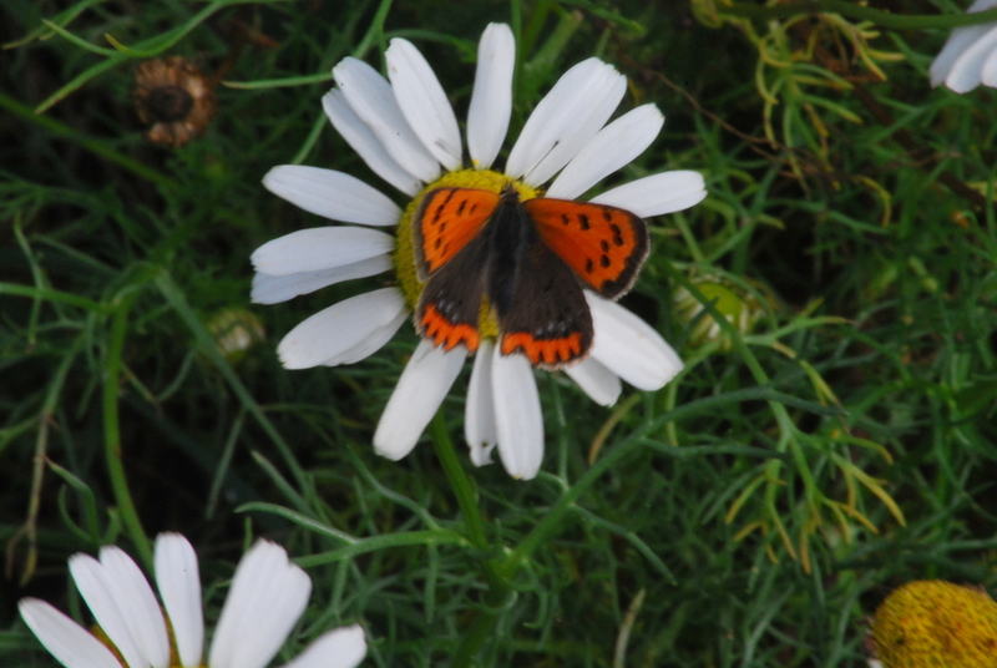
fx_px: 12481
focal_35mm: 450
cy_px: 334
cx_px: 498
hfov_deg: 4.6
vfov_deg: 3.1
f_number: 45
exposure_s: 1/30
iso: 450
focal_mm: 300
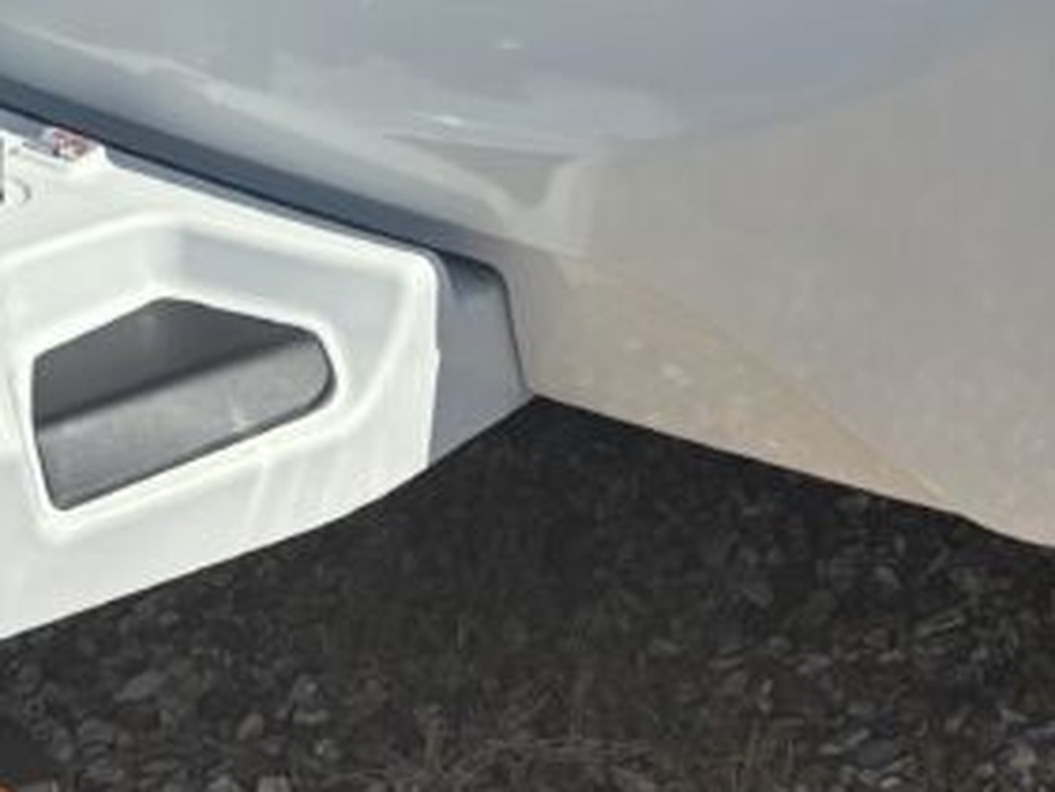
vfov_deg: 11.8
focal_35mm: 111
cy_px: -845
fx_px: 3384
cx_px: 743
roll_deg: -2.5
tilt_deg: -7.4
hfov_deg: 17.6
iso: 50
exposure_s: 1/4082
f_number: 1.6
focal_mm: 5.96
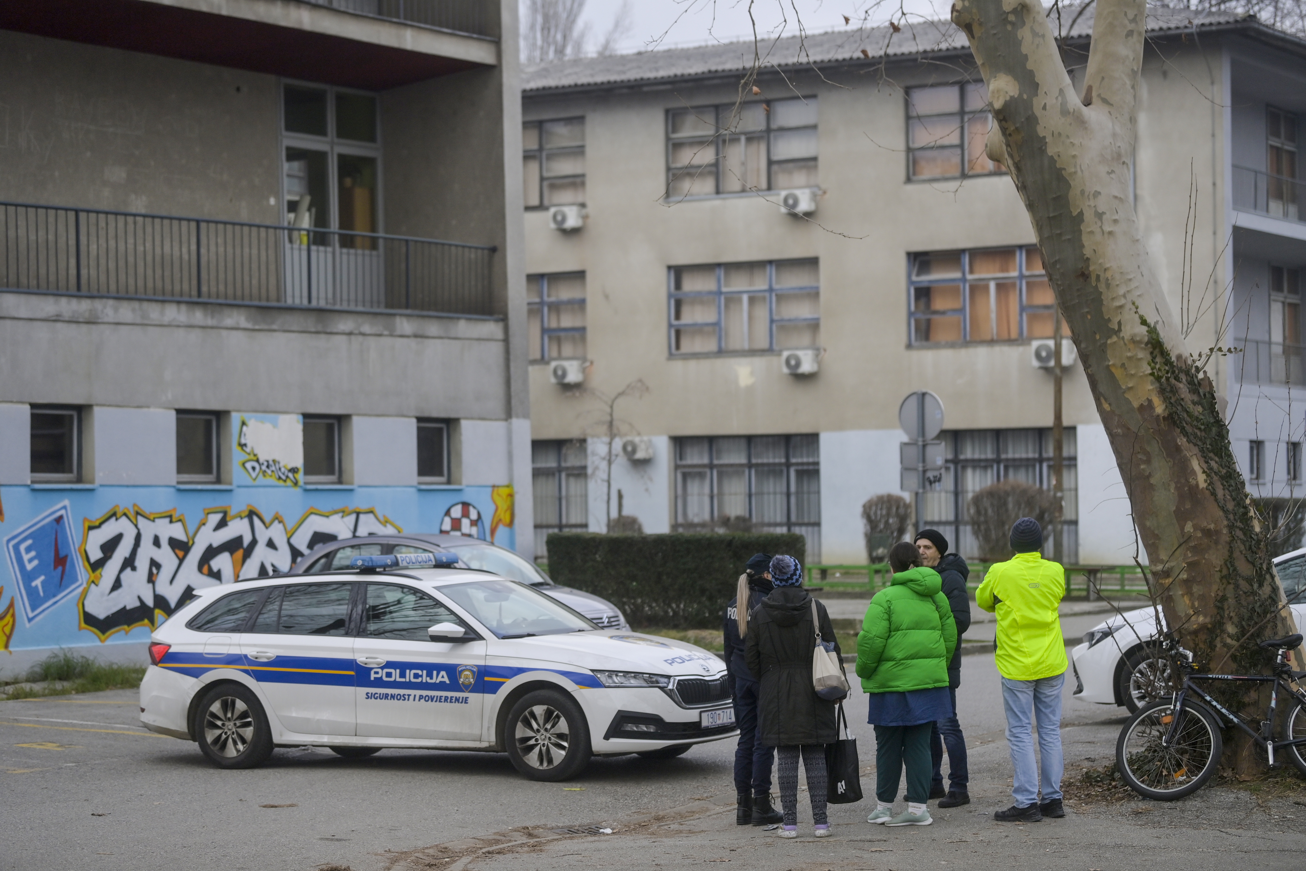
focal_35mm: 82
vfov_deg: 16.7
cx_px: 653
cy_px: 436
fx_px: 2975
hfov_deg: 24.8
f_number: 2.8
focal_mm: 82
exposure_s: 1/1250
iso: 250
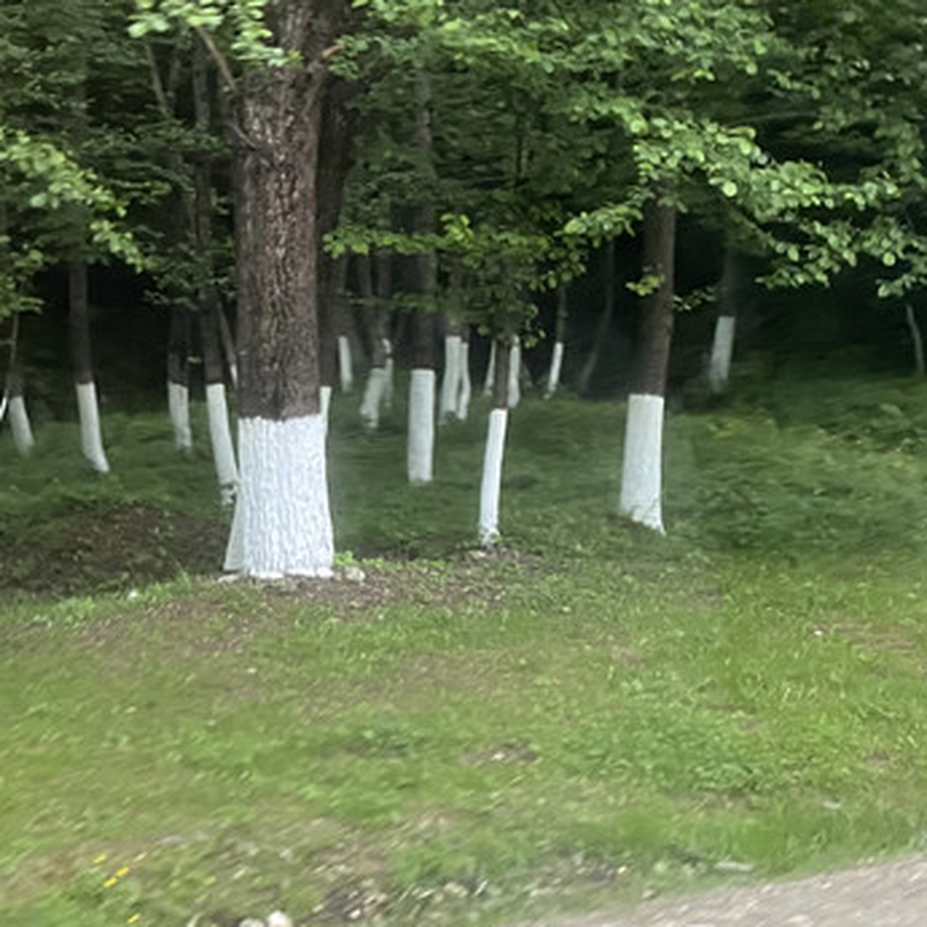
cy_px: 145
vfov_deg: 23.8
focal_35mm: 71
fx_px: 2151
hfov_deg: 22.9
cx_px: -95
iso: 200
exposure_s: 1/60
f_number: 1.8
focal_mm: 4.25
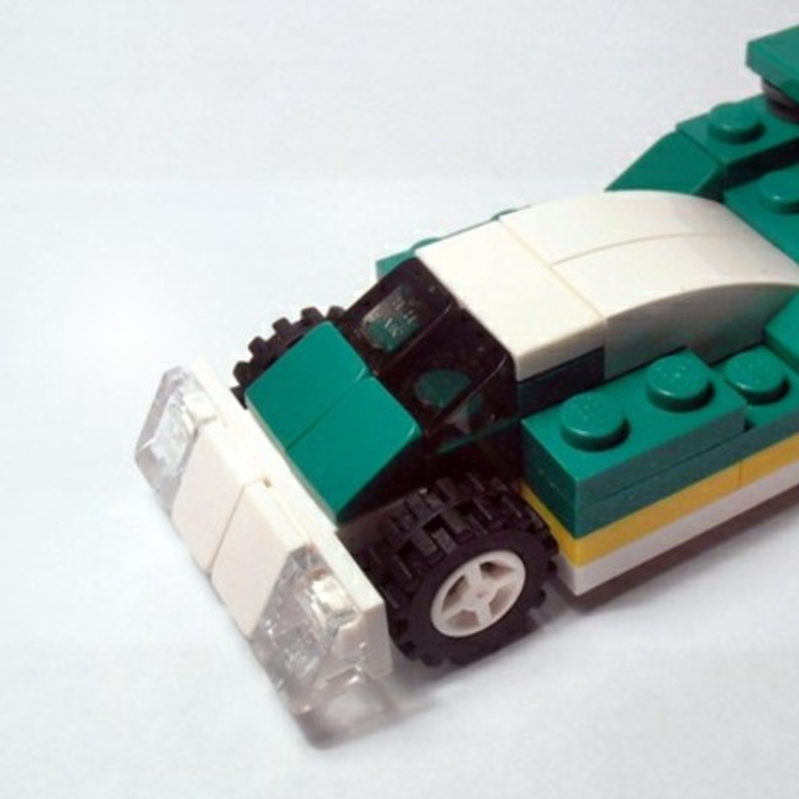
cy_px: 360
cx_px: 585
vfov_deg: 27.3
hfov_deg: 27.0
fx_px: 1645
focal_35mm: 63
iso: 80
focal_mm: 6.61
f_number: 3.9
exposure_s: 1/80
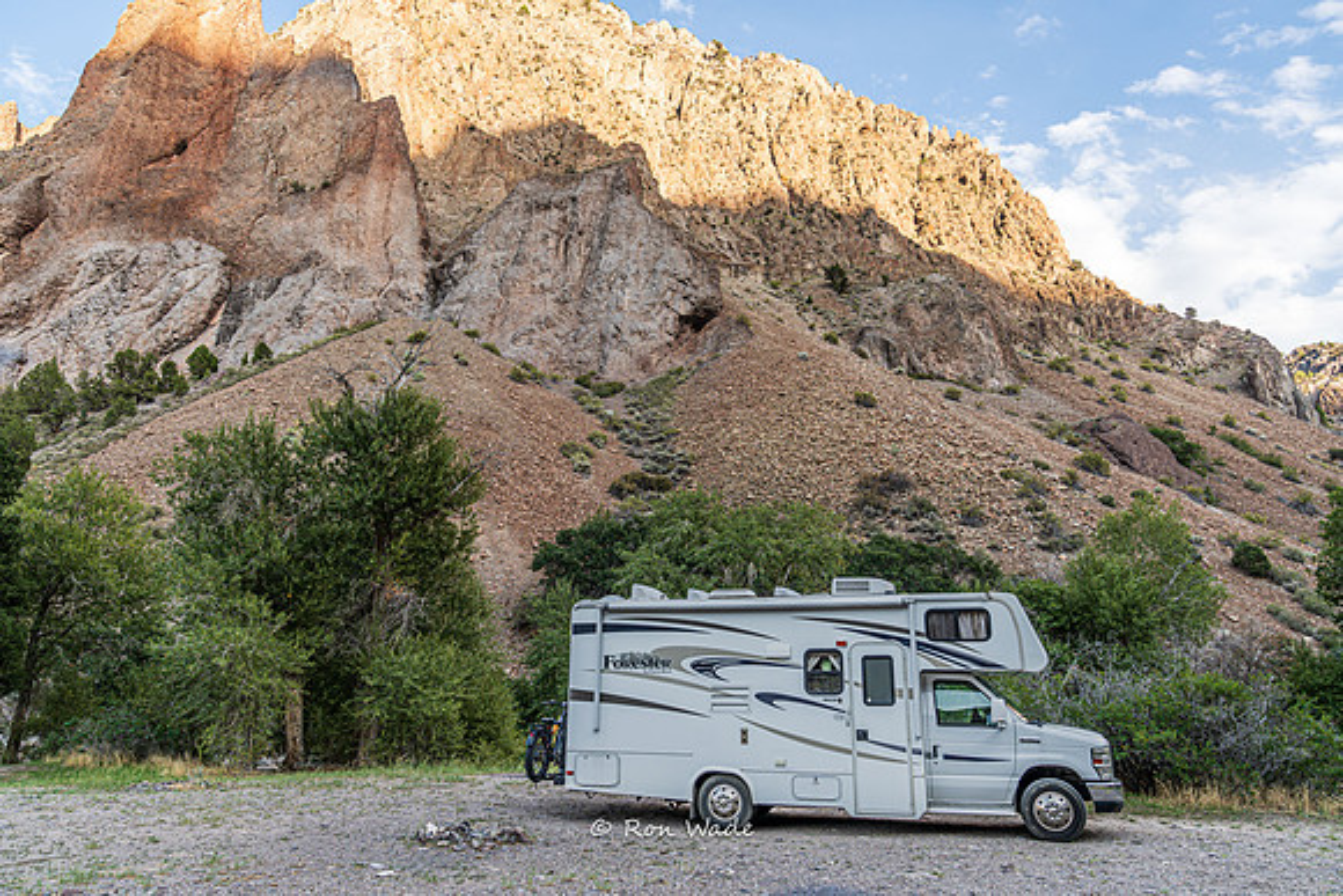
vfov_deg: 53.2
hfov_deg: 73.7
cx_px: 672
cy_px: 448
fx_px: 896
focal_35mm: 24
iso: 100
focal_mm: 24
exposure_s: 1/100
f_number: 5
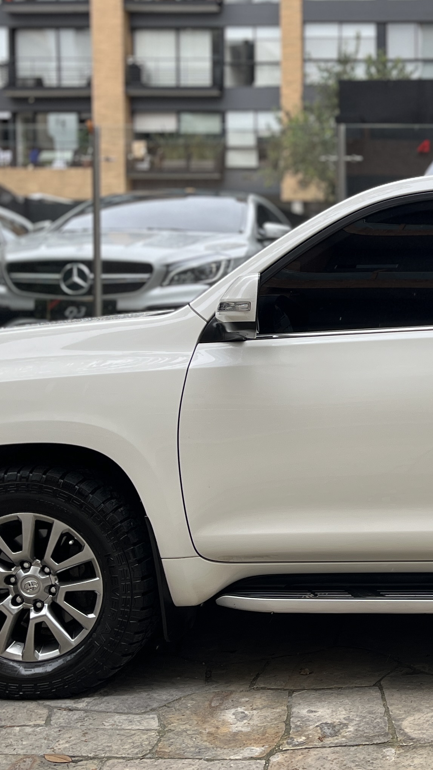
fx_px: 1143
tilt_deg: -2.3
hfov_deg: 20.1
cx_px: 525
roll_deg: -0.1
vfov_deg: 37.2
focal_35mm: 56
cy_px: 353
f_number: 1.6
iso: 50
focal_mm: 5.1
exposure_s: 1/992
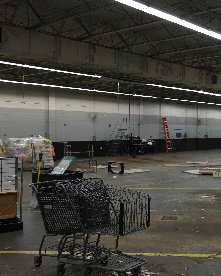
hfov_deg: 33.1
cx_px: 199
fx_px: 352
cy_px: 140
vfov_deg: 42.9
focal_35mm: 43
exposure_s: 1/60
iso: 400
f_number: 3.5
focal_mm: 20
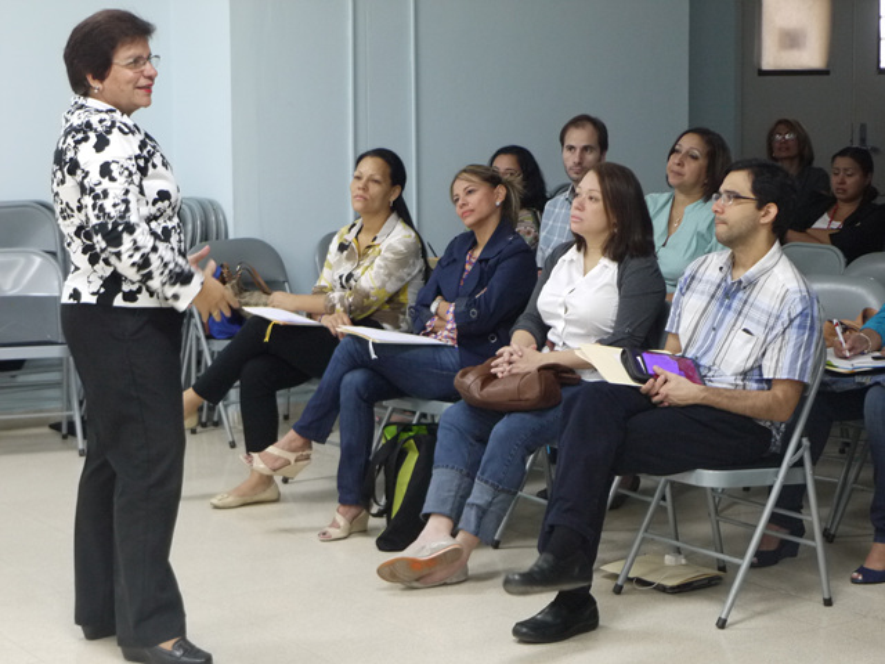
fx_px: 2045
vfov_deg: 18.4
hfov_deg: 24.4
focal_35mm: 80
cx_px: 442
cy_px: 332
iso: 800
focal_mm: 40
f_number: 5.6
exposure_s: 1/25
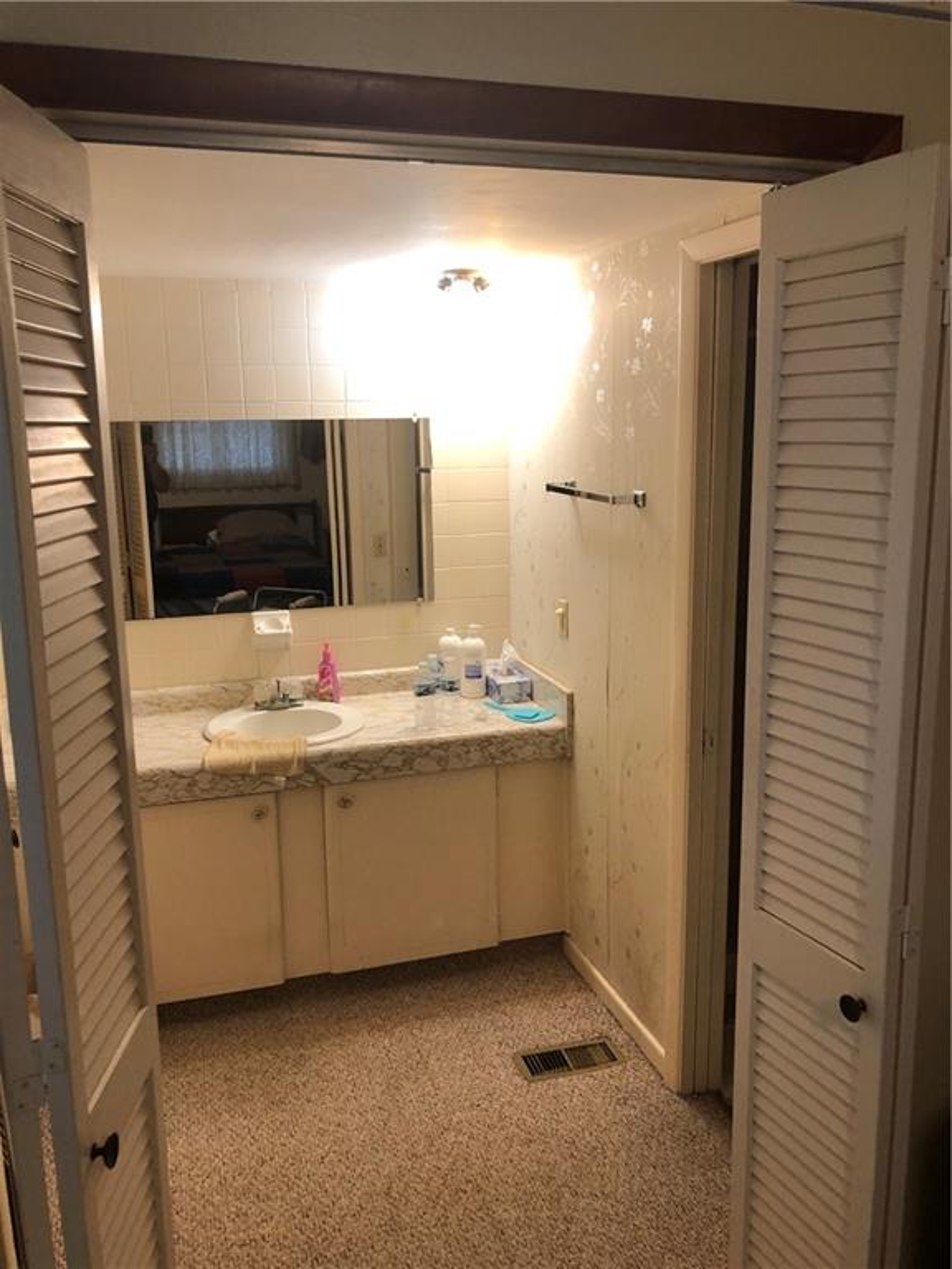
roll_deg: +0.4
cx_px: 476
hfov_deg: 49.7
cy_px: 634
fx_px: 1027
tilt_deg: -10.9
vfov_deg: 63.4
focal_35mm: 28
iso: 32
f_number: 1.8
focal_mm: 3.99
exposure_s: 1/30
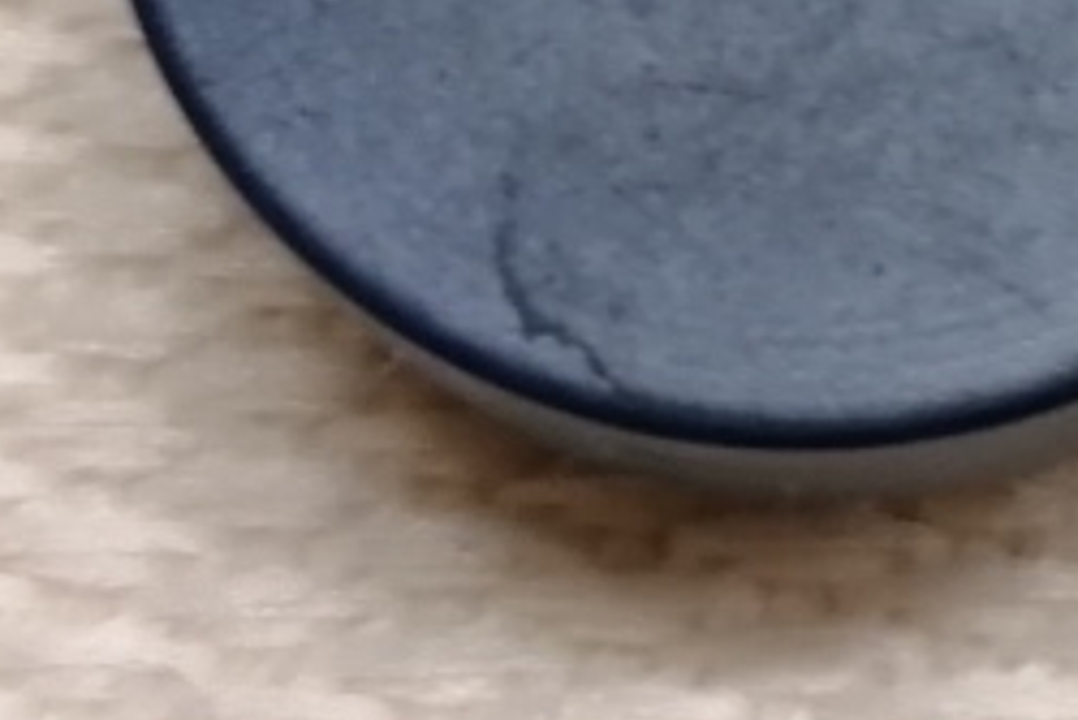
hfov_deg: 15.6
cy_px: -250
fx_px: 3445
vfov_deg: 11.6
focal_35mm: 115
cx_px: 1850
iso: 250
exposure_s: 1/33.3
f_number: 1.8
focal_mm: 4.75
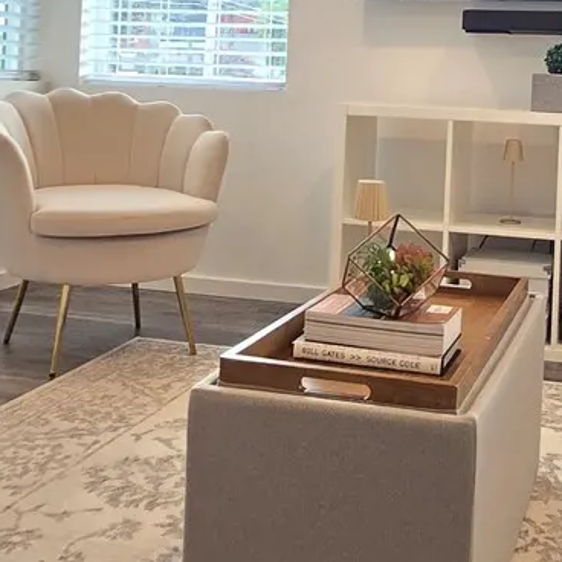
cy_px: 75
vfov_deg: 32.6
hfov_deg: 33.5
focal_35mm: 50
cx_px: 399
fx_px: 918
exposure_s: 1/60
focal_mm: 2.2
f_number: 2.2
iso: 160
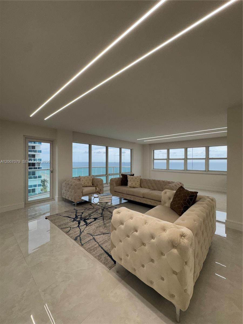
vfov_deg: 102.1
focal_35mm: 14
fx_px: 131
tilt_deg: +0.0
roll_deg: -0.1
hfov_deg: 85.7
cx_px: 122
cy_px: 162
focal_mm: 2.22
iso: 80
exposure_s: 1/120
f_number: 2.2
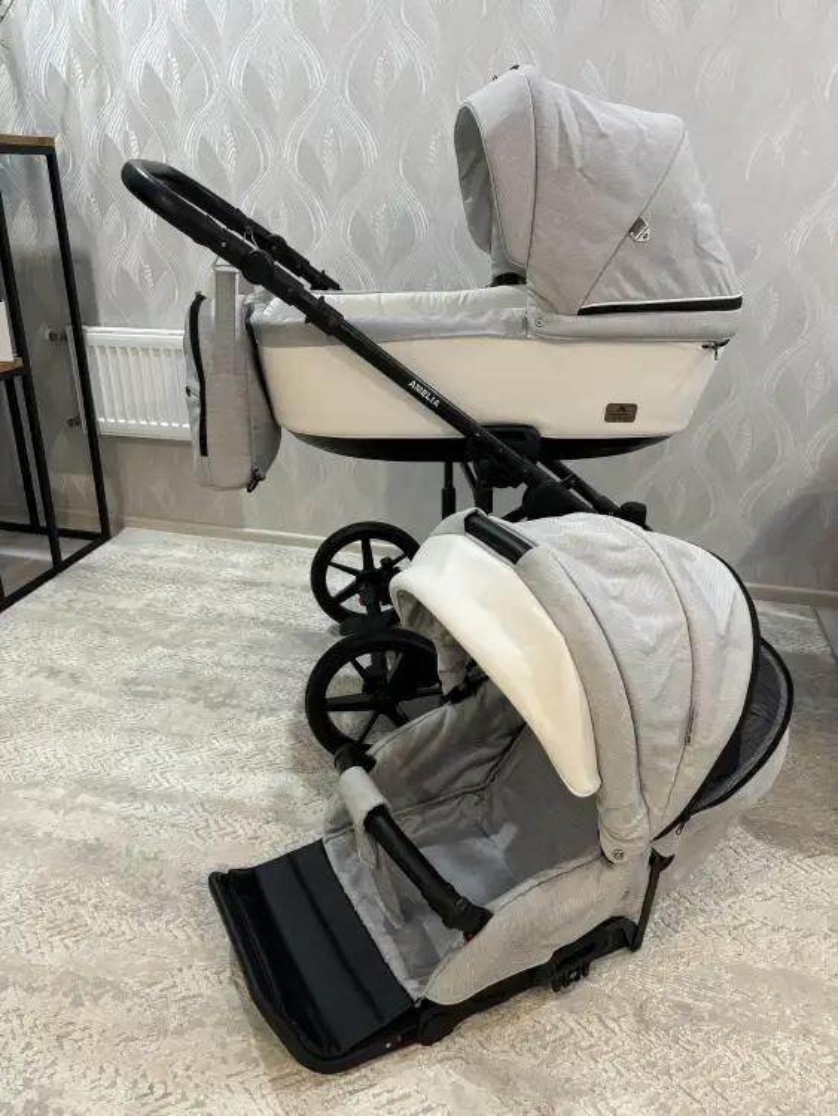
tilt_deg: -24.0
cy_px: 558
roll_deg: -1.8
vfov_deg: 67.3
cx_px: 419
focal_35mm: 26
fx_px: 839
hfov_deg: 53.1
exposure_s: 1/50
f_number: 1.6
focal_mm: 5.96
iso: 200
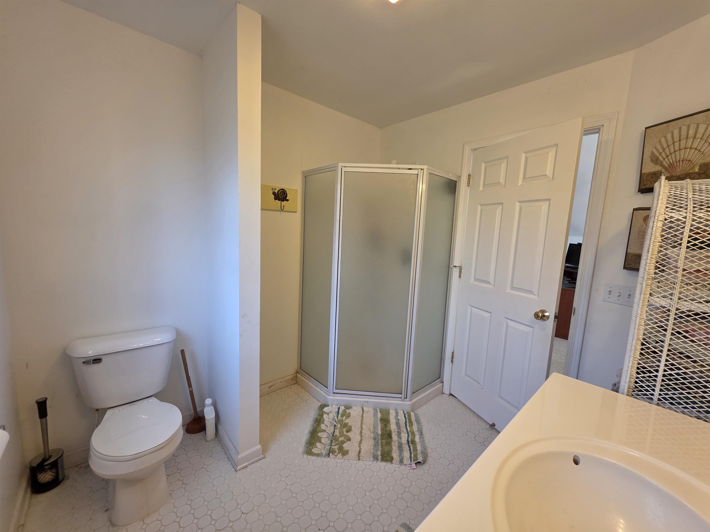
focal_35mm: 13
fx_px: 267
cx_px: 355
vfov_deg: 89.9
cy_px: 266
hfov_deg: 106.2
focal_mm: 2.2
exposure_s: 1/120
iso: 125
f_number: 1.9
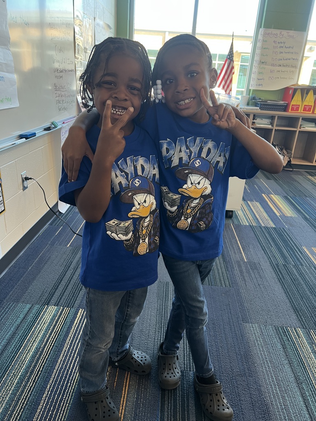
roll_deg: -4.1
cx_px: 158
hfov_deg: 53.1
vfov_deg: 67.3
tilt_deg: -22.4
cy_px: 210
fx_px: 316
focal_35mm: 26
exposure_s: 1/60
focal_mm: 5.7
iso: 200
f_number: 1.5
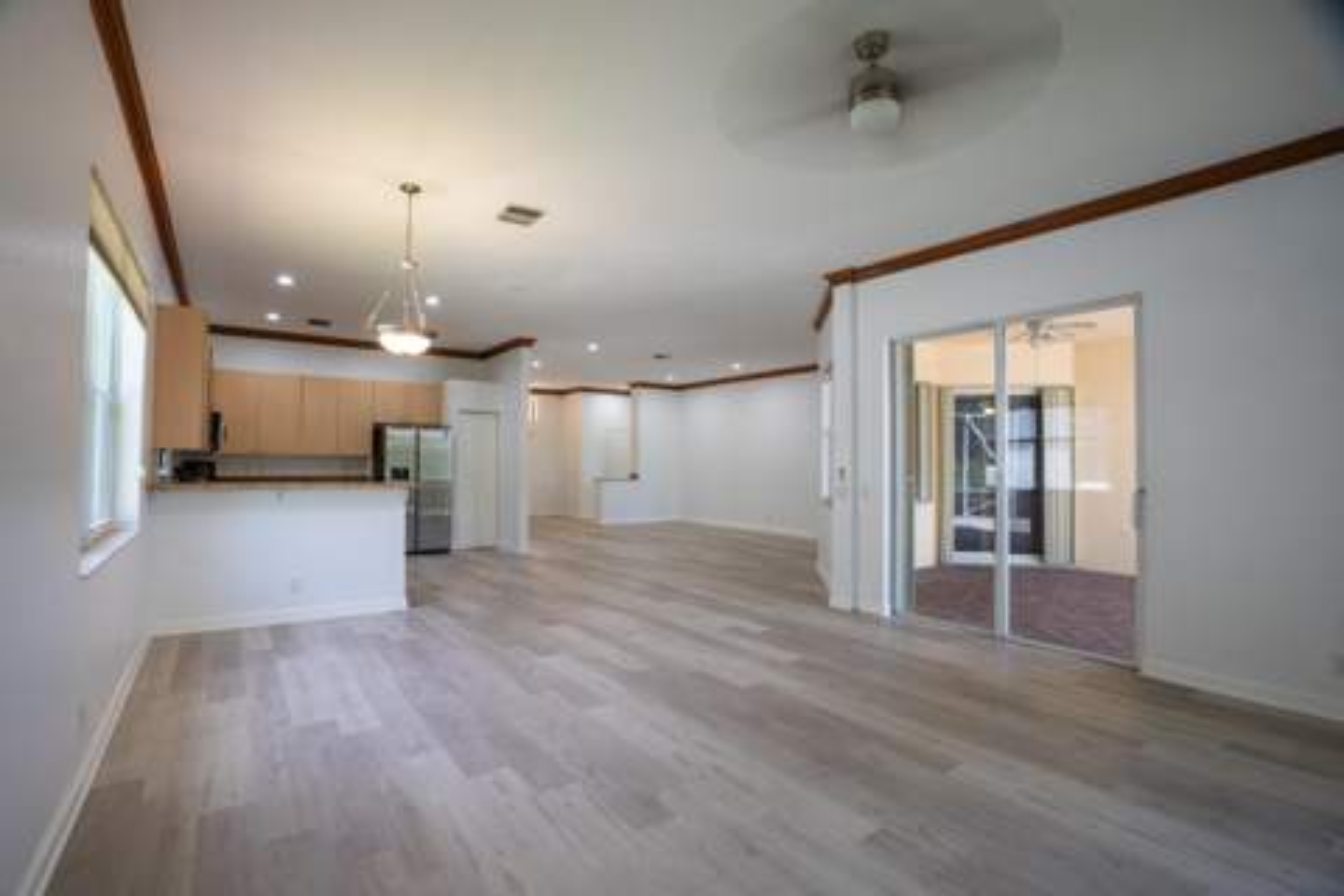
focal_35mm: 16
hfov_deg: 96.7
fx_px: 597
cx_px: 672
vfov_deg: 73.7
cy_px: 448
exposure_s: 1/6
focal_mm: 16
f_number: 8
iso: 100
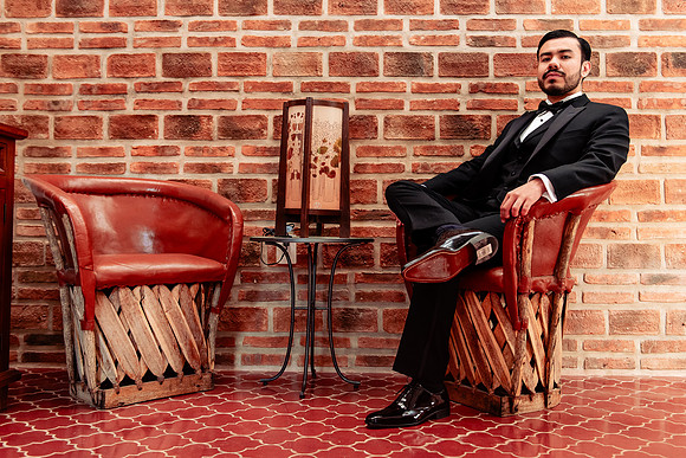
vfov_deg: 37.7
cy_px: 212
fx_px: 671
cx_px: 348
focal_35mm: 35
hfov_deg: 54.2
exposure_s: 1/125
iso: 800
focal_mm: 32
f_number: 3.5
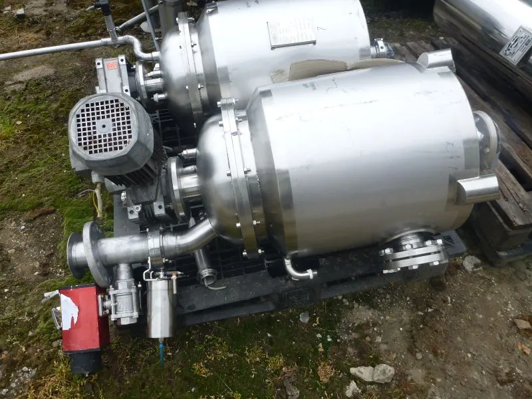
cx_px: 266
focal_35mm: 28
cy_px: 200
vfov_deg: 49.7
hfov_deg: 63.4
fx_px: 430
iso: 100
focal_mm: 4.9
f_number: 3.3
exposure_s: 1/200
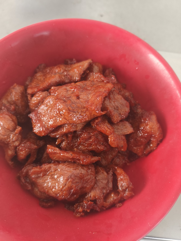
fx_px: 160
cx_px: 90
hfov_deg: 58.9
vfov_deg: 73.9
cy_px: 120
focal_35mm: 23
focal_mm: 5.84
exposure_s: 1/50
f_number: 1.6
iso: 500
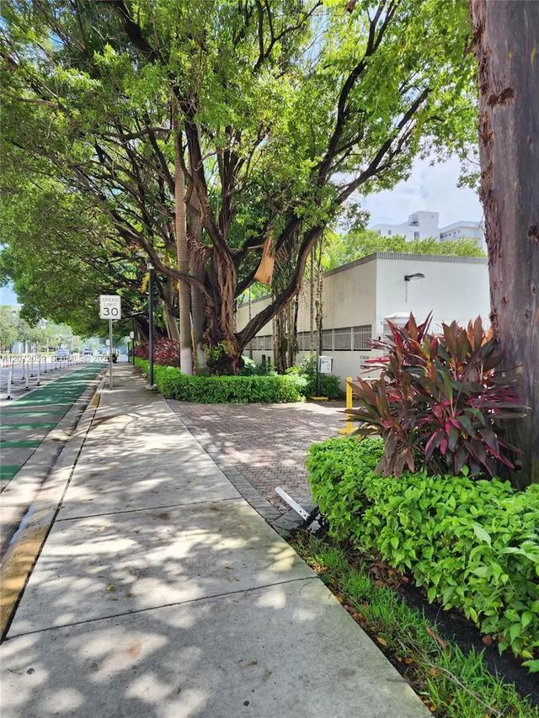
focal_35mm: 23
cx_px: 270
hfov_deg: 58.9
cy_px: 359
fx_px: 477
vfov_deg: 73.9
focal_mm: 6.4
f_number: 1.8
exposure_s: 1/231
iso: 12
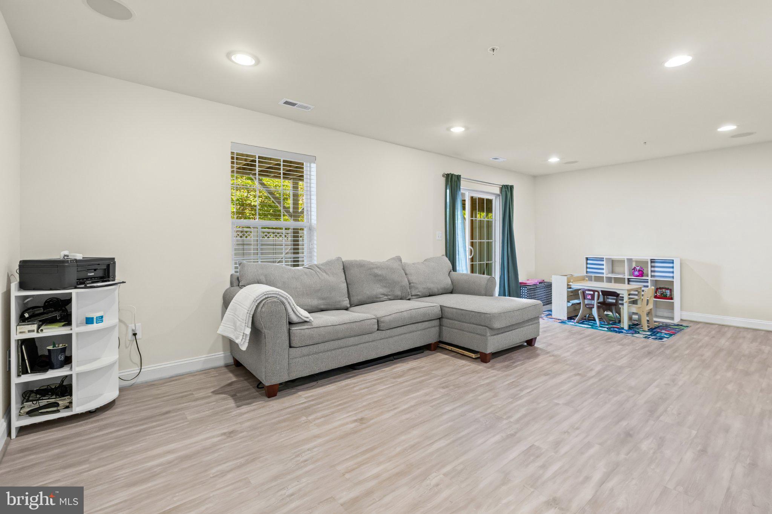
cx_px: 386
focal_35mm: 16
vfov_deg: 73.7
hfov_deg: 96.8
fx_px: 343
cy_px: 257
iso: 4000
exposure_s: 1/15
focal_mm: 16
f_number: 8
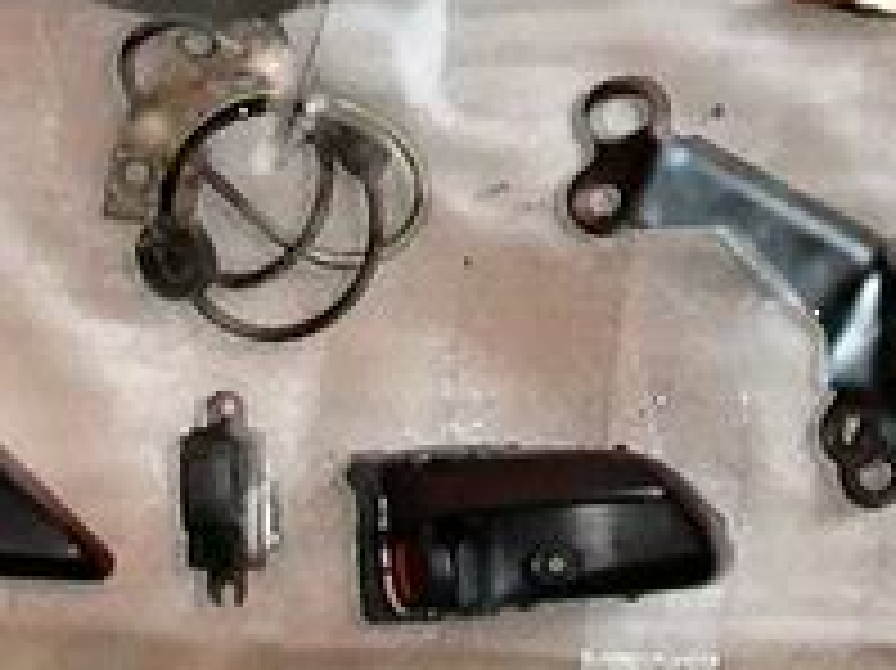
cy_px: -58
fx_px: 3854
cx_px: 1004
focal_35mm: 149
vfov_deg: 9.8
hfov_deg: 13.0
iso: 200
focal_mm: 5.6
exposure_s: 1
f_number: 2.7
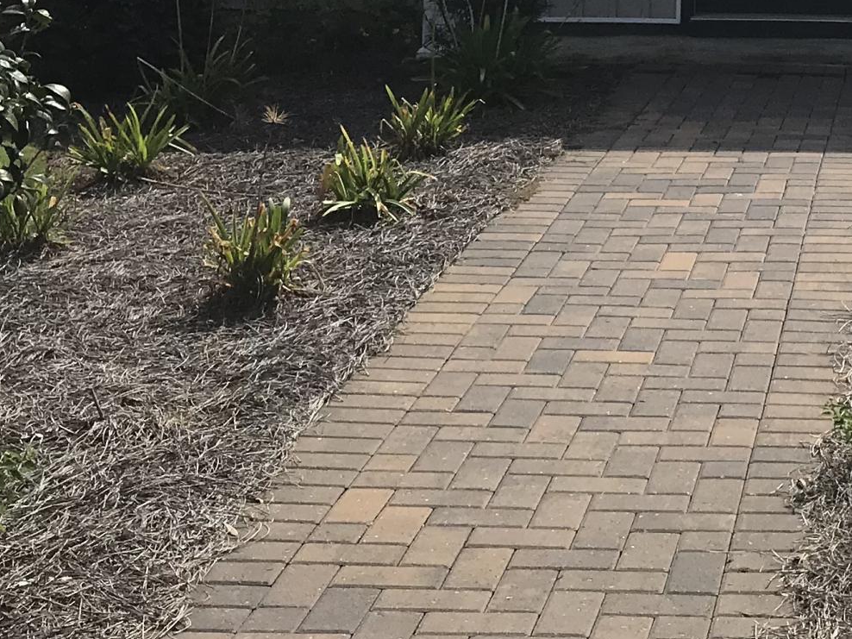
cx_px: 886
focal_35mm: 85
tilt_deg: +3.8
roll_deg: -1.6
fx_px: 2092
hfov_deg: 22.0
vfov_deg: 16.2
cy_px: -249
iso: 20
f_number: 1.8
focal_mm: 3.99
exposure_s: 1/4367
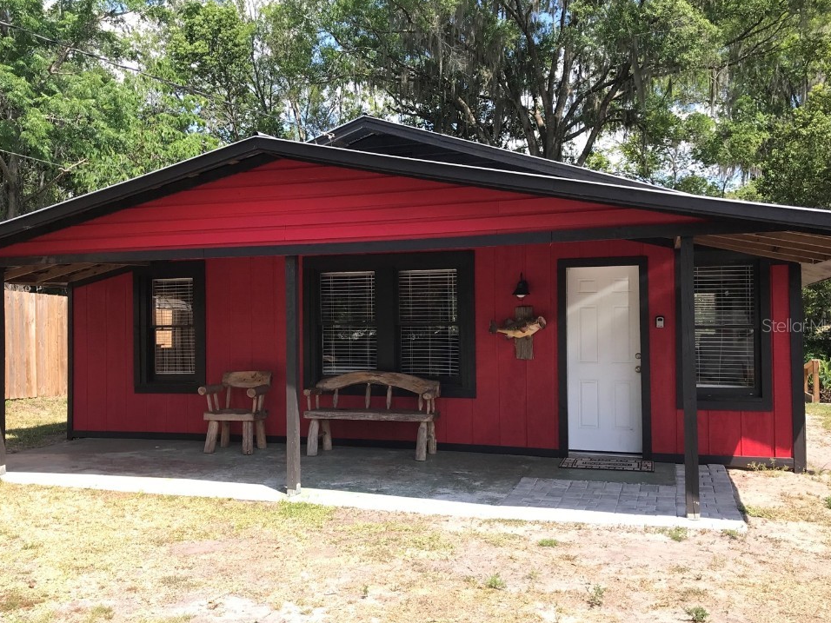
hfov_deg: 59.9
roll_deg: +2.8
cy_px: 325
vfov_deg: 46.8
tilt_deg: -0.2
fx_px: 720
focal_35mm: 30
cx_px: 399
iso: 20
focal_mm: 3.99
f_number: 1.8
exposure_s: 1/694
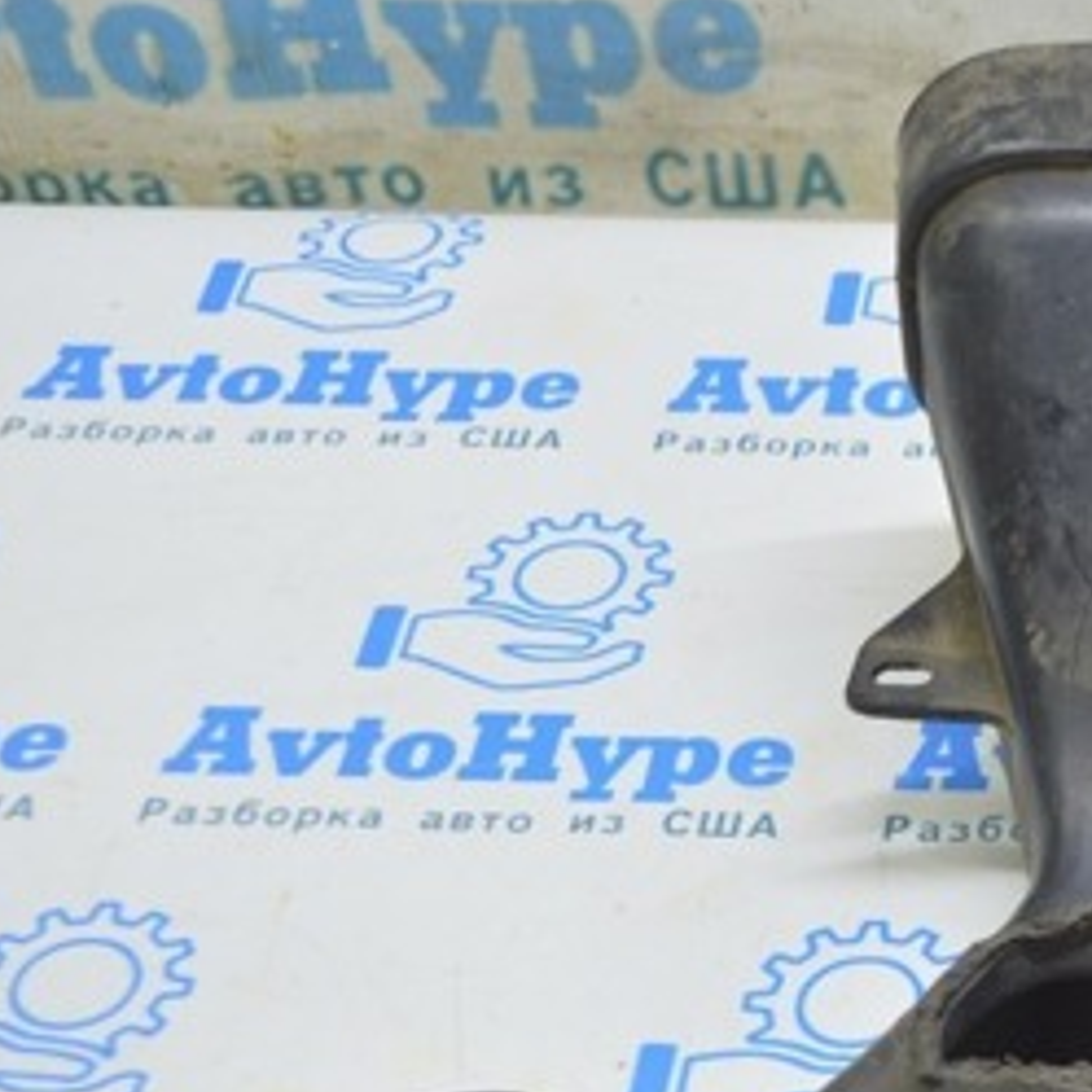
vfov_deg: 18.2
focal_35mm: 95
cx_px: 1390
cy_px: 770
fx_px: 3394
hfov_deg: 17.3
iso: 400
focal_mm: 29
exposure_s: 1/20
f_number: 5.6
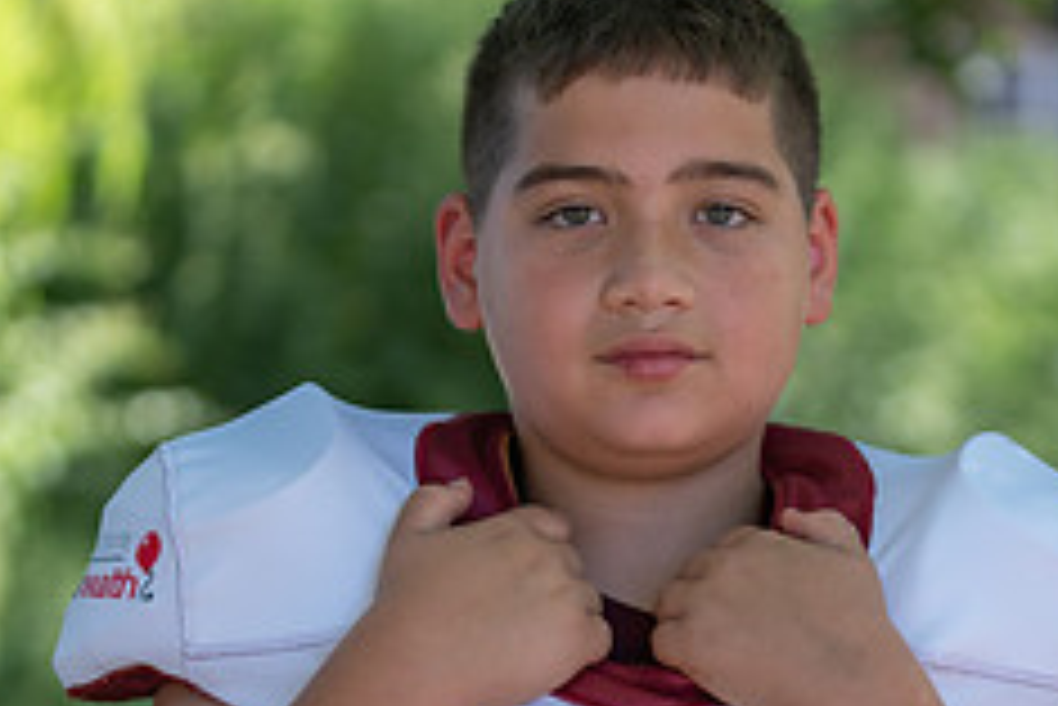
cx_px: 666
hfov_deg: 11.9
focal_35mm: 173
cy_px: 623
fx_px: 5087
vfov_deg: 7.9
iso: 125
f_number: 2.8
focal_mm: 70
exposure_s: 1/320
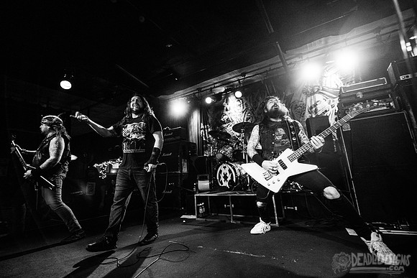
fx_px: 196
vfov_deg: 70.6
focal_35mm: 17
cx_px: 196
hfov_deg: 93.4
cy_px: 131
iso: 3200
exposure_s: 1/125
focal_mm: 16
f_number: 3.2
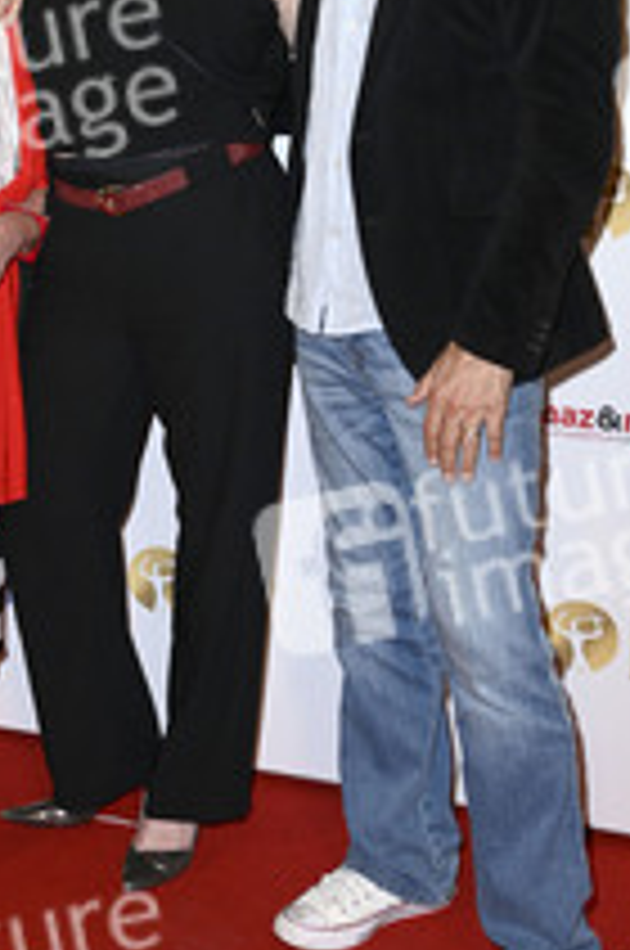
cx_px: 76
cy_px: 324
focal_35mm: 72
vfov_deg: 28.0
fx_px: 1896
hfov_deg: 18.6
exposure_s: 1/200
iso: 640
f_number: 5.6
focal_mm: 38
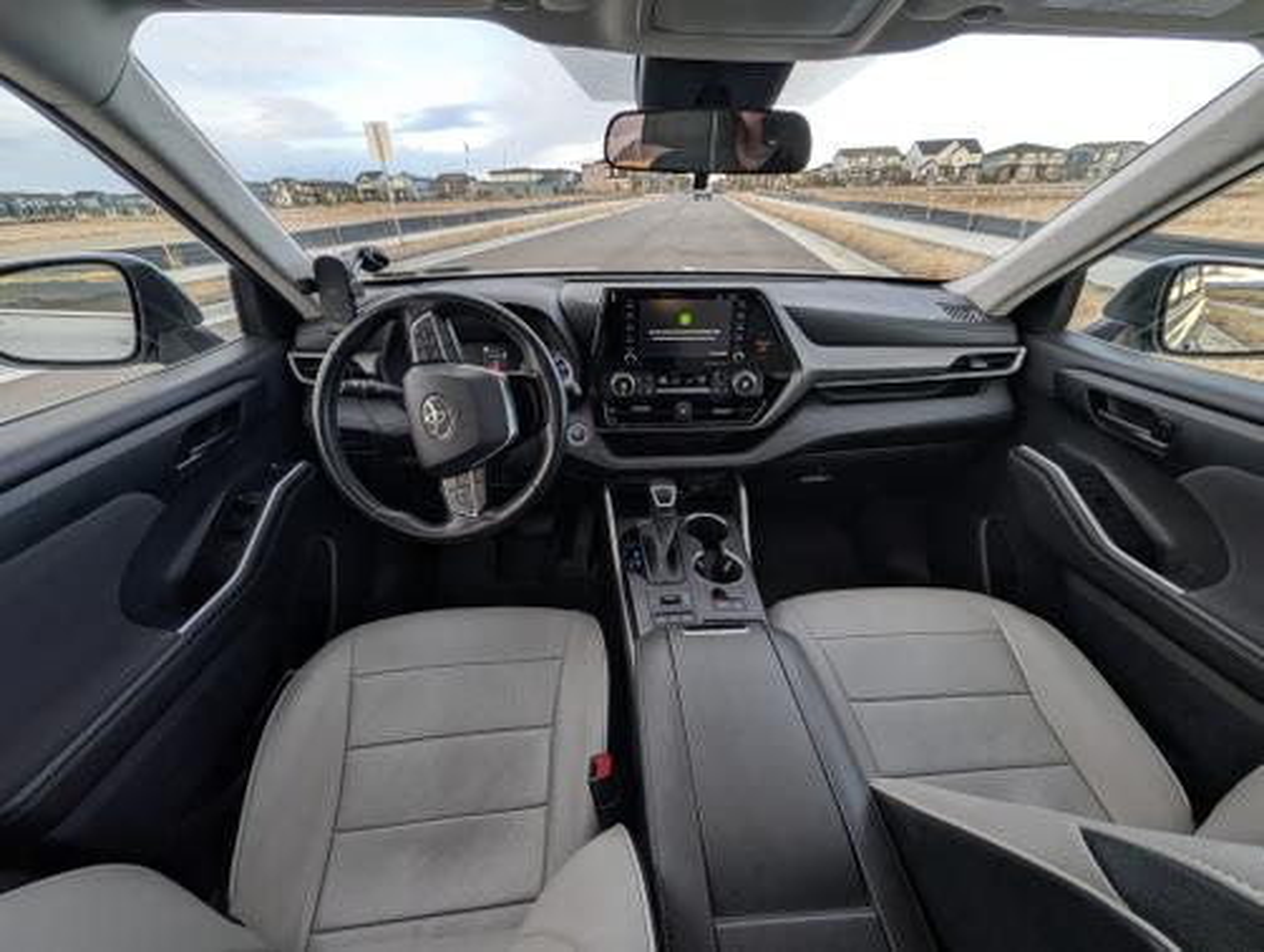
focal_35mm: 12
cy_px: 476
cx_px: 632
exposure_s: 1/221
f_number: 1.7
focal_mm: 2.02
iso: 79
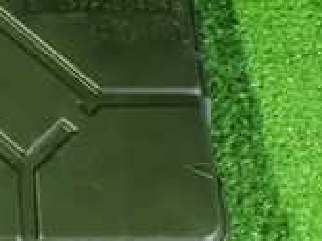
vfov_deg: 13.7
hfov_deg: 17.1
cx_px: -119
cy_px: 27
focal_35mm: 107
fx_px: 995
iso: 1600
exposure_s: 1/30
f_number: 2.3
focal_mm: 5.4
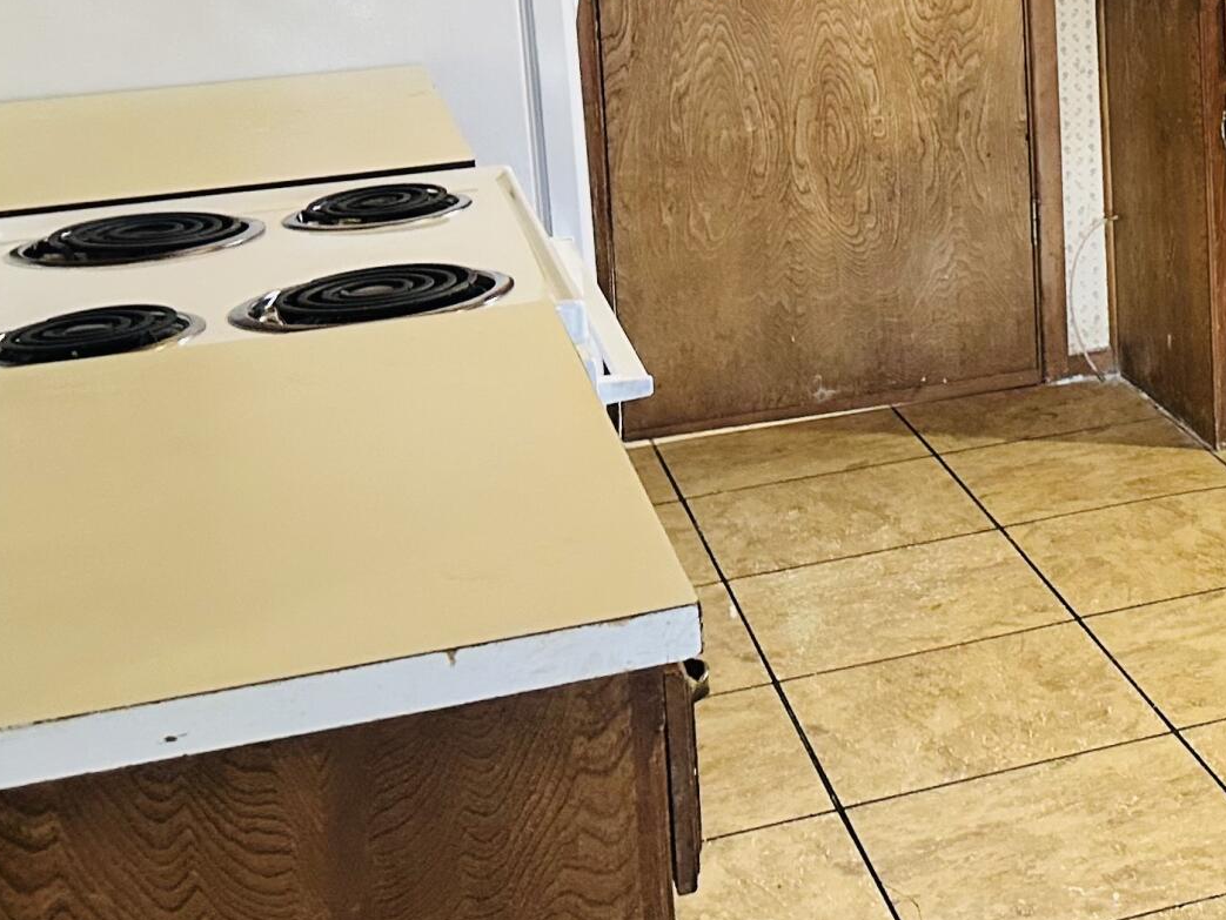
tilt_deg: -5.6
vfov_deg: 20.4
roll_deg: +2.1
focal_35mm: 69
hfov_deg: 25.9
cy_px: -65
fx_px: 2445
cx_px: 1376
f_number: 1.78
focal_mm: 6.86
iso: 400
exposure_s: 1/60
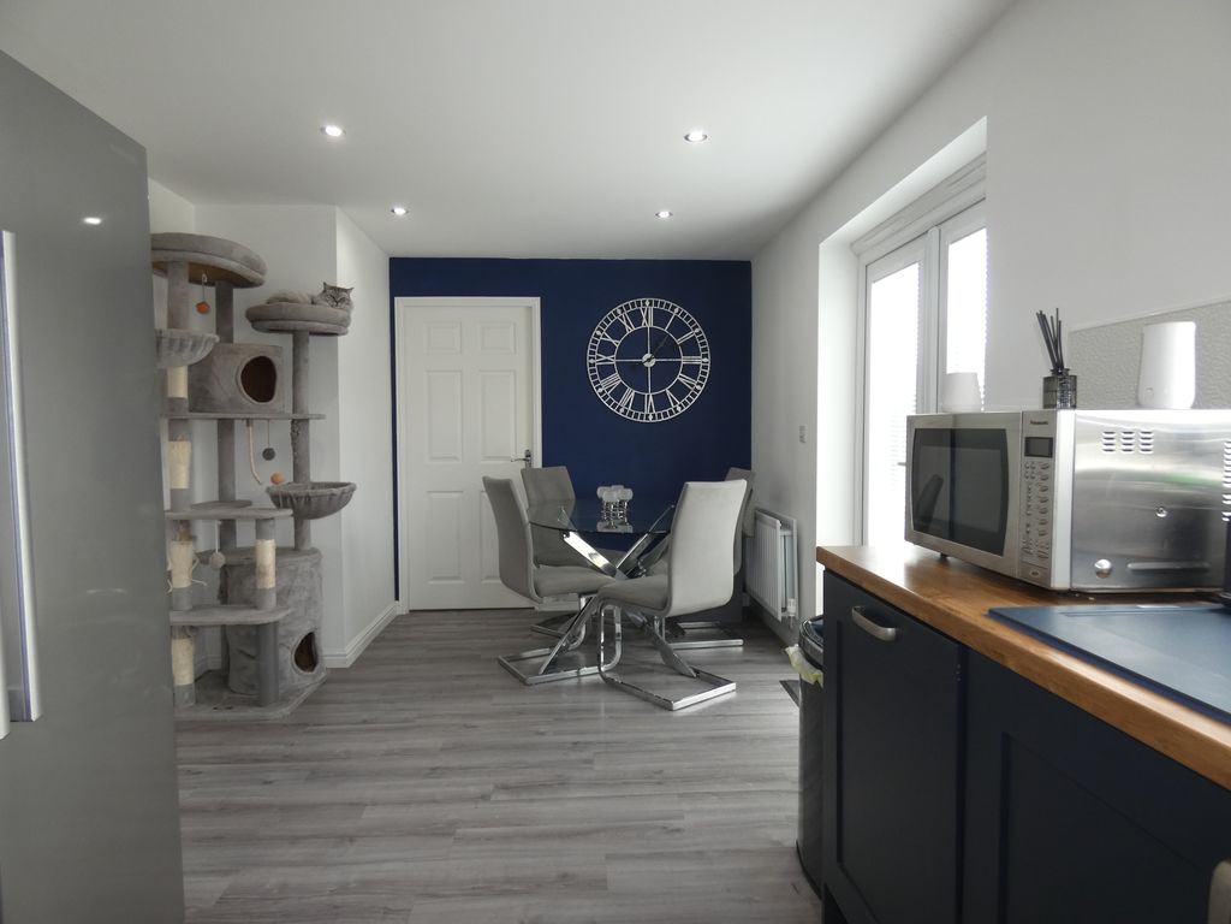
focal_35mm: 20
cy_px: 462
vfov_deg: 66.0
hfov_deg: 81.7
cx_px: 616
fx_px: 711
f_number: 2.8
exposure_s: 1/60
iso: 125
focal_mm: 3.6
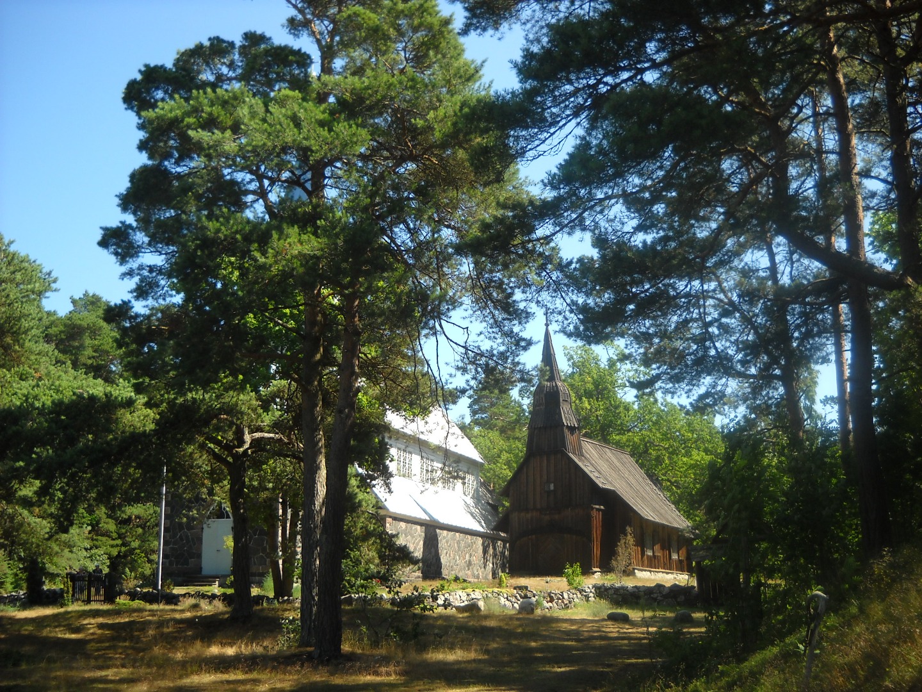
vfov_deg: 35.1
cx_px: 461
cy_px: 346
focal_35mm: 41
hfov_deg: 45.8
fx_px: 1092
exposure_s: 1/296
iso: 64
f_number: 3.1
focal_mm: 6.72
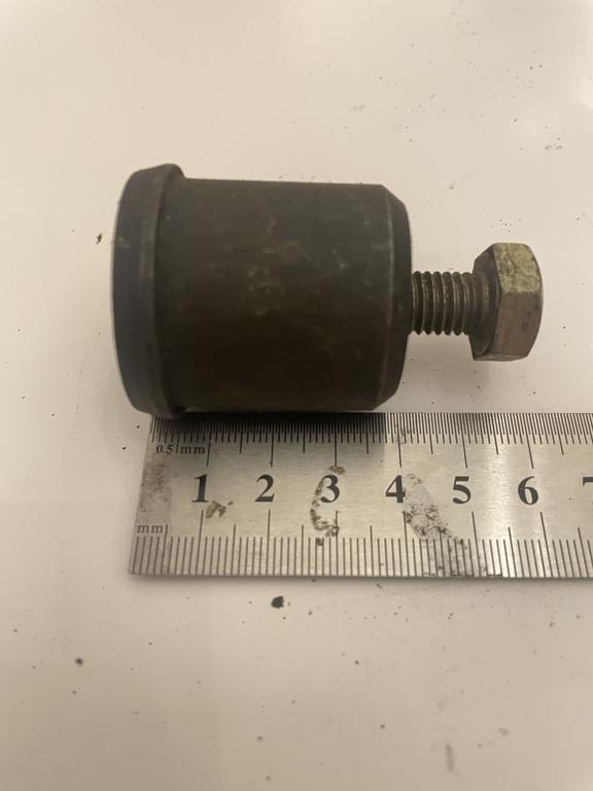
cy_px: 396
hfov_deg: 53.1
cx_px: 296
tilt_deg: -57.4
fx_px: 594
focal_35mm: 26
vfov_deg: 67.3
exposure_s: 1/25
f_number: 1.6
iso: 1000
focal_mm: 4.2
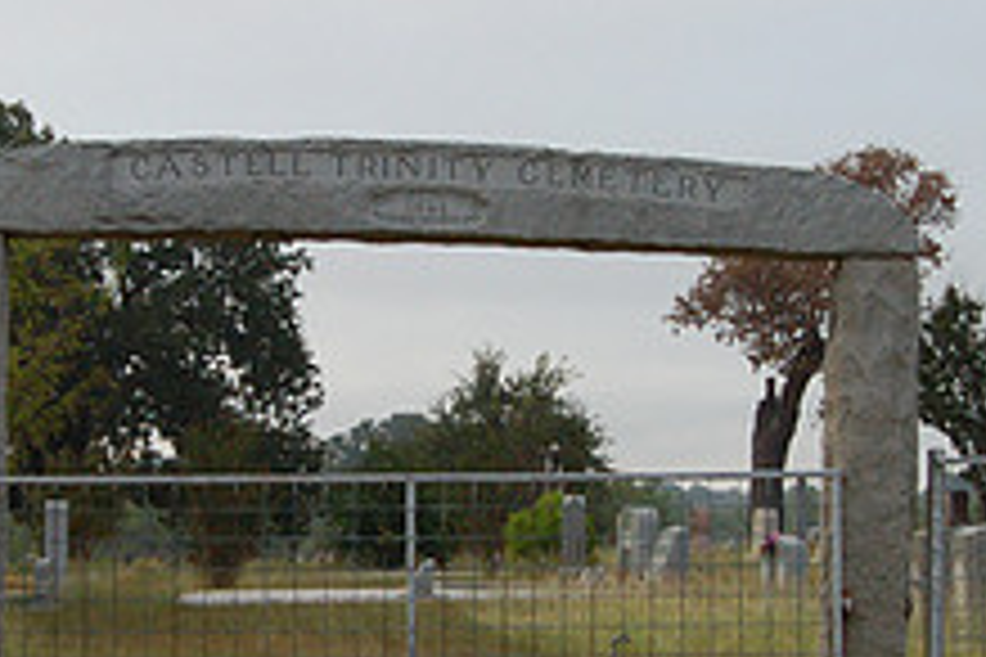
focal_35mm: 111
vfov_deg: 12.3
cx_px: 387
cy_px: 315
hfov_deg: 18.4
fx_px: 3040
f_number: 10
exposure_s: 1/400
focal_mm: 28
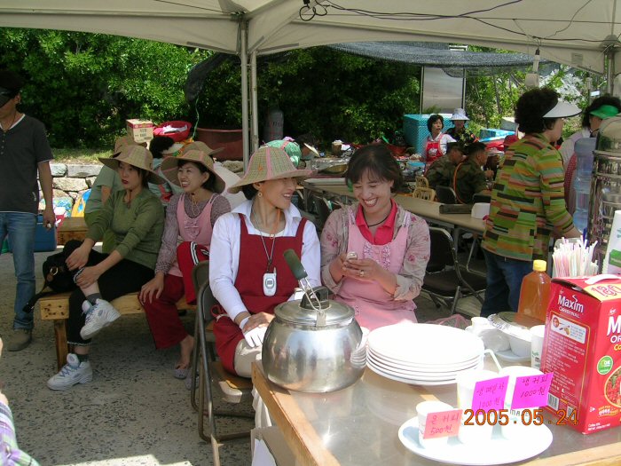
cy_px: 233
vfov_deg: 40.7
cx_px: 310
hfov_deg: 52.6
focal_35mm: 35
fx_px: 628
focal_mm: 5.4
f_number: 4.8
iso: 50
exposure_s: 1/287
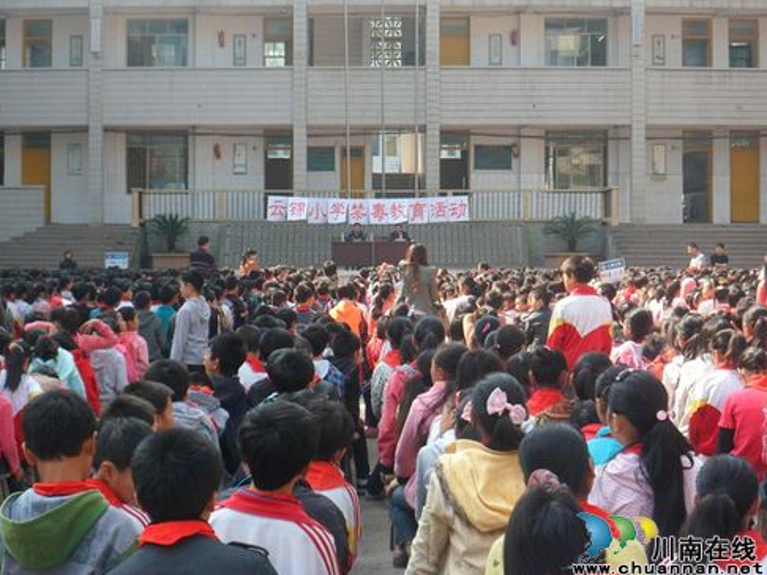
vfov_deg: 21.0
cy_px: 287
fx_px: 1550
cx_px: 382
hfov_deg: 27.8
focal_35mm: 70
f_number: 4.7
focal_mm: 10.6
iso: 80
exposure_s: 1/125
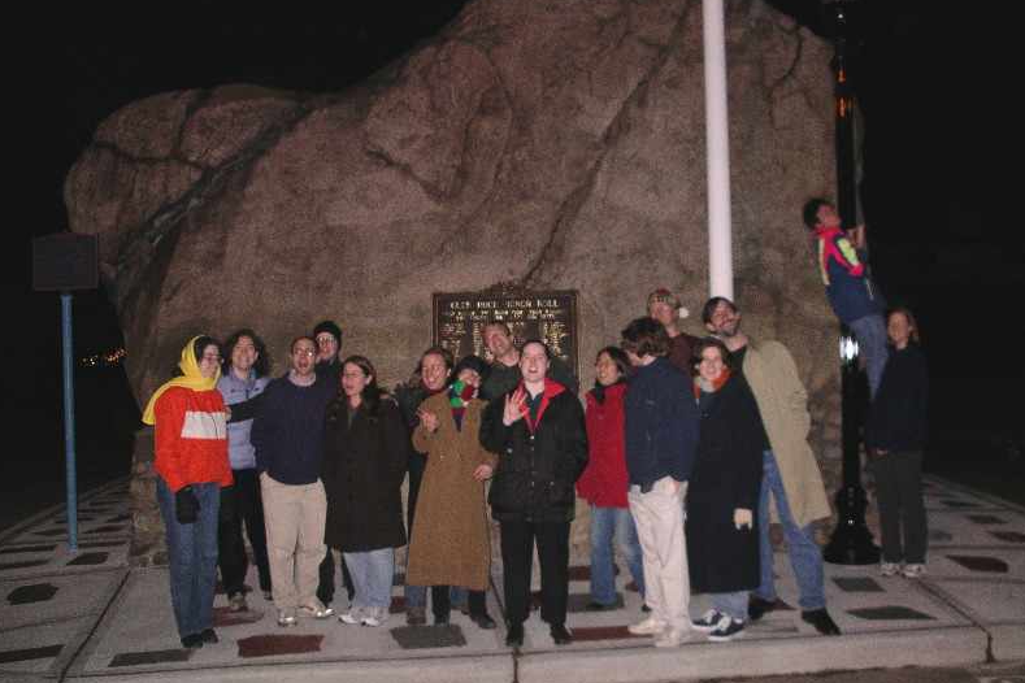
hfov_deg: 49.6
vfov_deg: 34.2
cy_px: 373
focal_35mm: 39
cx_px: 513
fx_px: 1110
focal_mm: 7.8
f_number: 2.8
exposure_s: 1/40
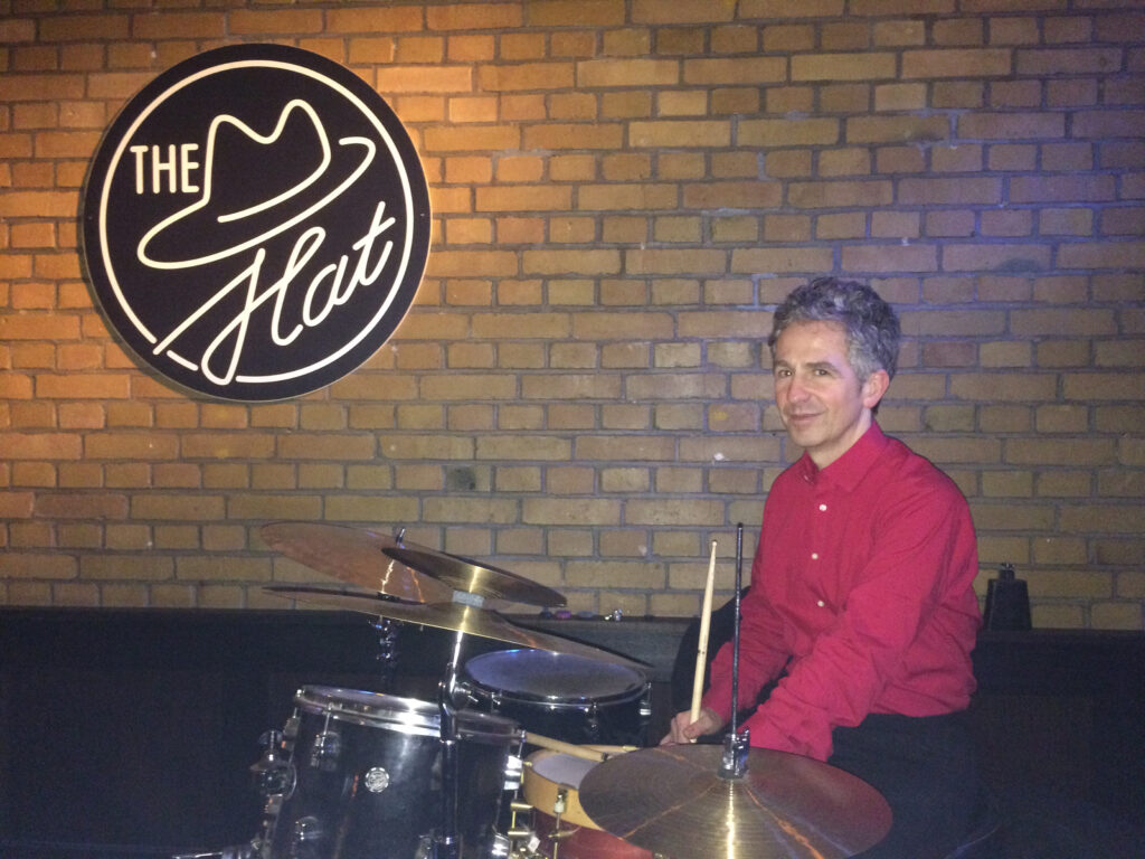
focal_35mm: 29
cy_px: 430
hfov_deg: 61.7
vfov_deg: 48.2
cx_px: 572
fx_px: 959
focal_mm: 4.15
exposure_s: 1/17
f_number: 2.2
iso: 500
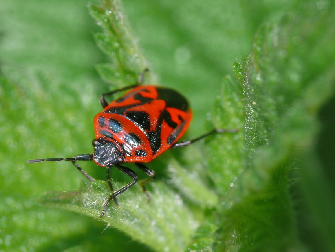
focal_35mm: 394
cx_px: 168
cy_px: 126
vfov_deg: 3.8
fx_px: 3814
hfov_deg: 5.0
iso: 200
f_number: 8
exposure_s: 1/30
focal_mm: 83.2
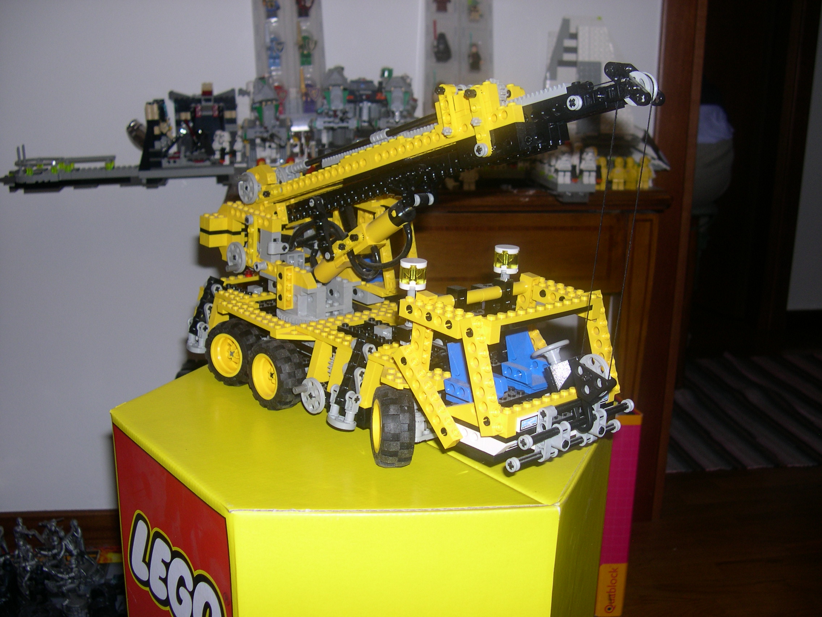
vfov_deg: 37.7
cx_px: 411
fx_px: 902
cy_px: 308
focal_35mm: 38
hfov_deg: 49.0
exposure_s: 1/60
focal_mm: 8
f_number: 2.8
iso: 100
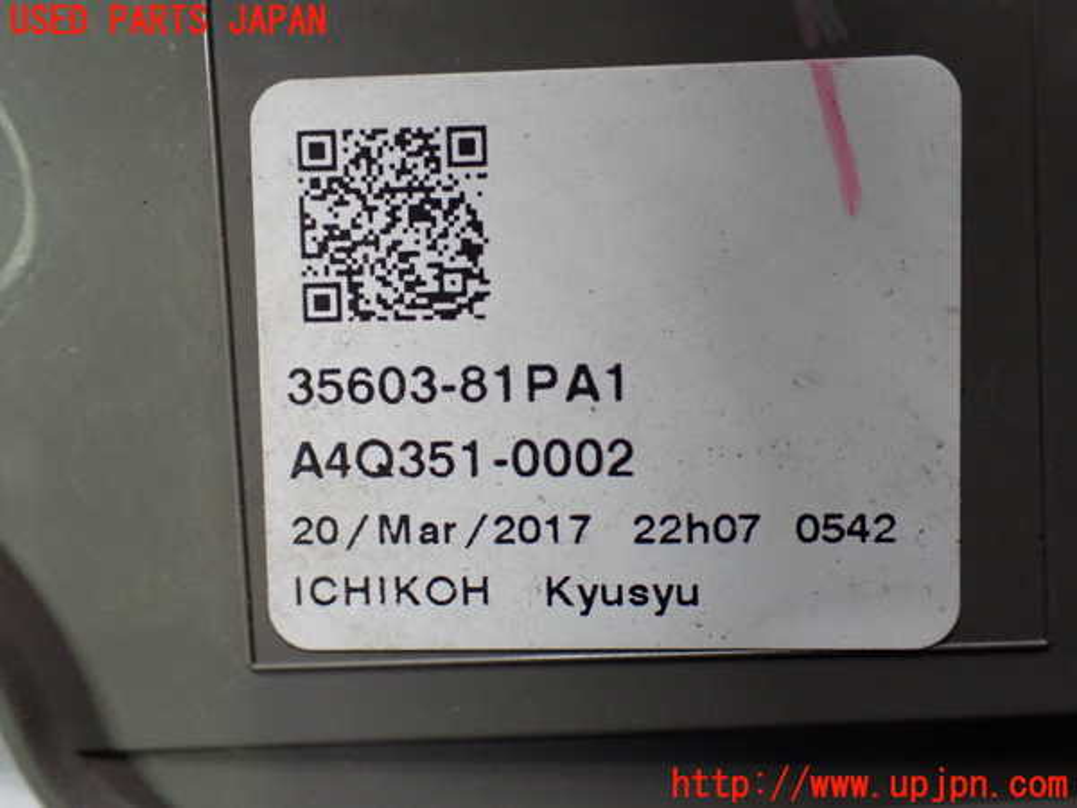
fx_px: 1182
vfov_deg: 37.7
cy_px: 404
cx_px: 538
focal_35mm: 38
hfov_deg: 49.0
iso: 800
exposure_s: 1/100
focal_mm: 6.83
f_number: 2.7
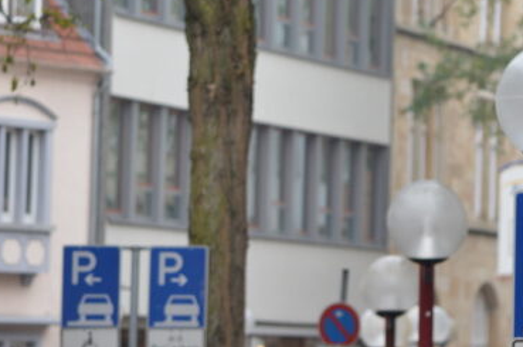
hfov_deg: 6.3
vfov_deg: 4.2
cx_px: 480
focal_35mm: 328
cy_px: 136
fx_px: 4759
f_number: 4.8
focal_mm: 105
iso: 400
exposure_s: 1/80
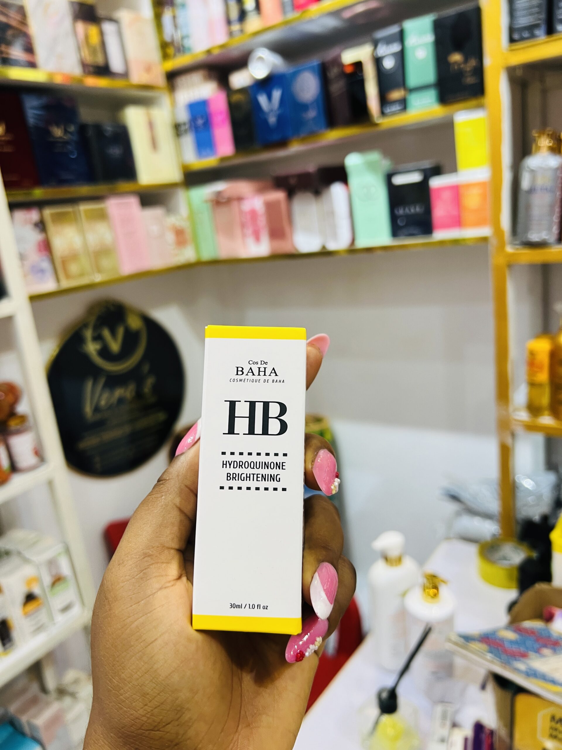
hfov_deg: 53.1
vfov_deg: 67.3
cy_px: 375
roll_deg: +7.3
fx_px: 563
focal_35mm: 26
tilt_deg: -13.9
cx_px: 281
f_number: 1.5
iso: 80
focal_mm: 5.7
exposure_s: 1/50
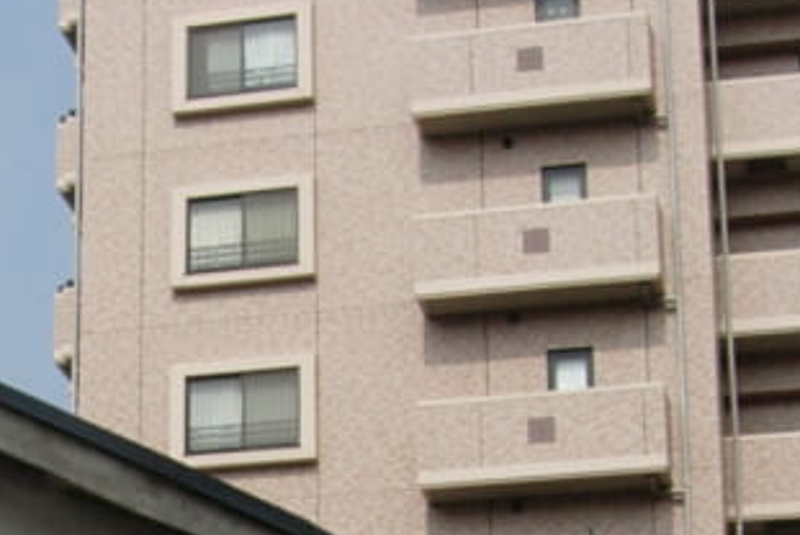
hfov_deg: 15.5
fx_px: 2892
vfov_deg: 10.2
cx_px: 13
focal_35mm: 130
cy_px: 849
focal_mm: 7.8
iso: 64
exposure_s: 1/939
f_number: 4.8
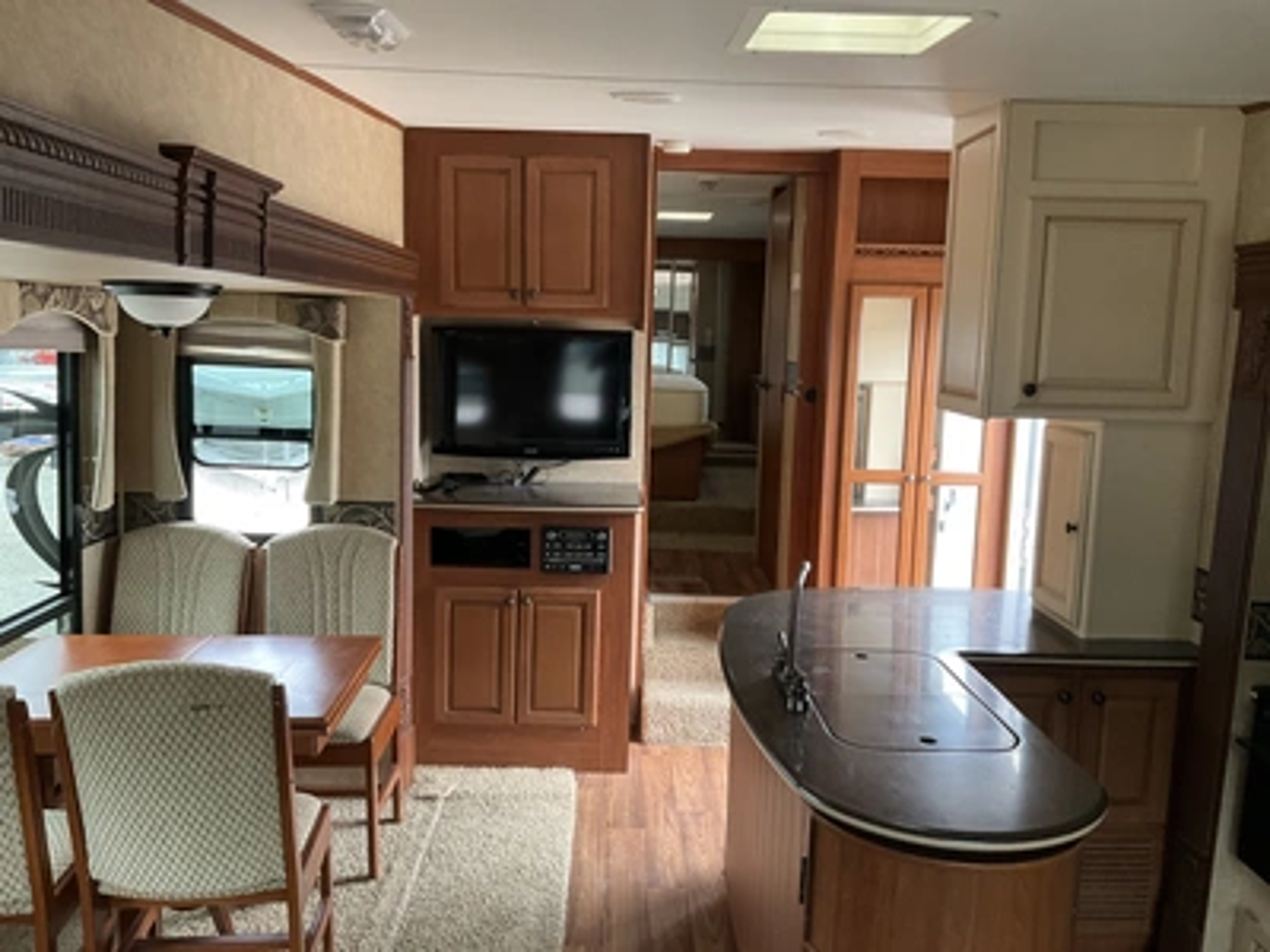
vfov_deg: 48.2
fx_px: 1064
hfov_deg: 61.7
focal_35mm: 29
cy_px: 476
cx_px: 635
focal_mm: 3
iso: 100
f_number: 1.8
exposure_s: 1/60
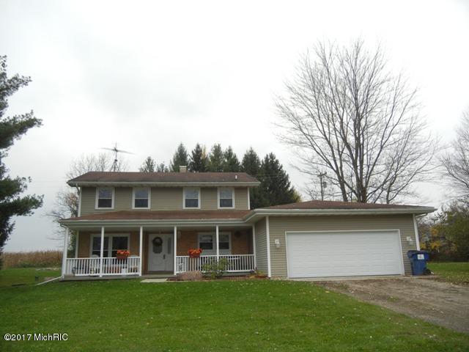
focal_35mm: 30
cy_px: 176
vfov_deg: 46.8
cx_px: 234
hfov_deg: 60.0
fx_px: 406
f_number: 3.5
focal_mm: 5.4
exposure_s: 1/193
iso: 230
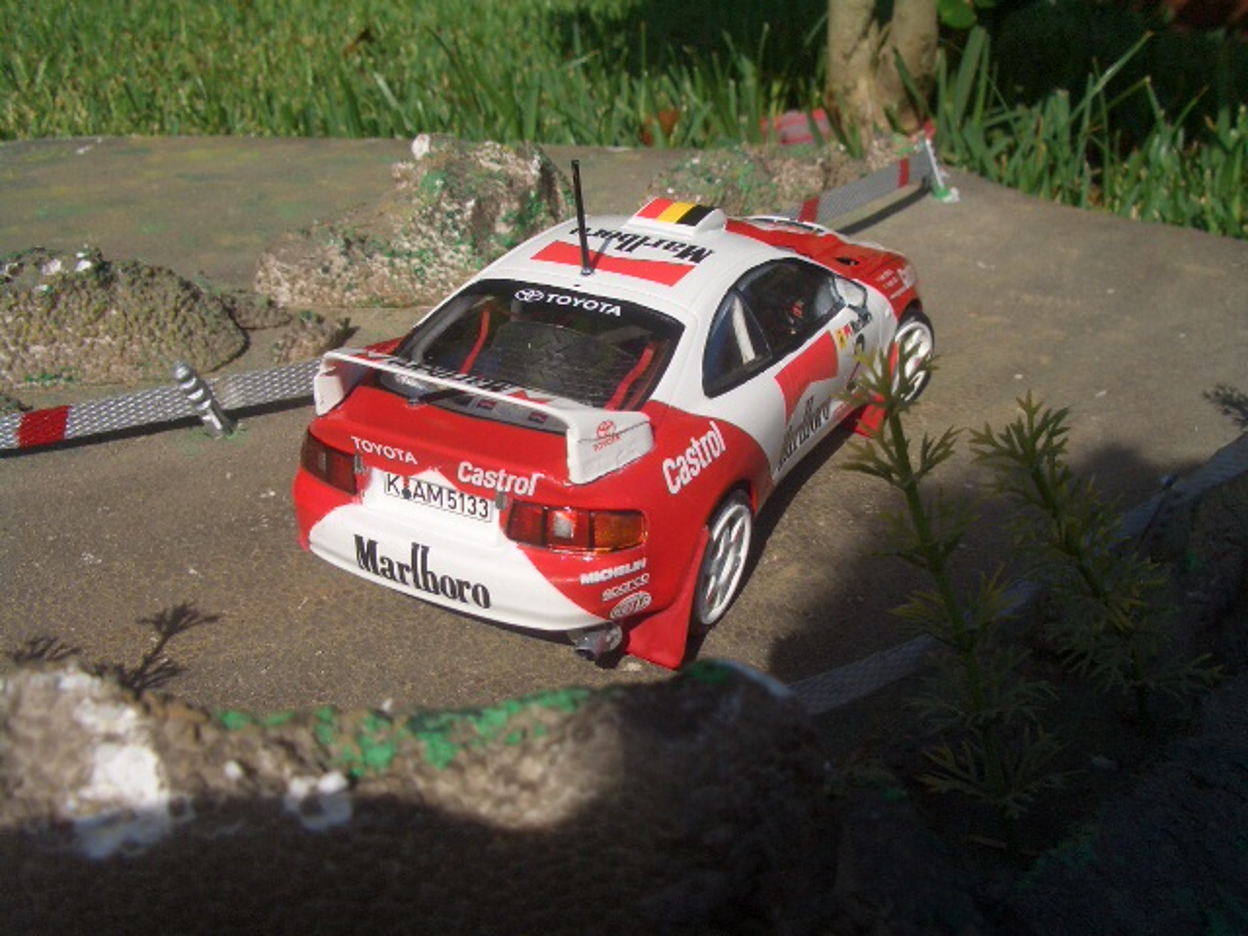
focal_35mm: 35
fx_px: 1262
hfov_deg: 52.6
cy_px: 468
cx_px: 624
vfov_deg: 40.7
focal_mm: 5.8
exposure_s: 1/800
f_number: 4.3
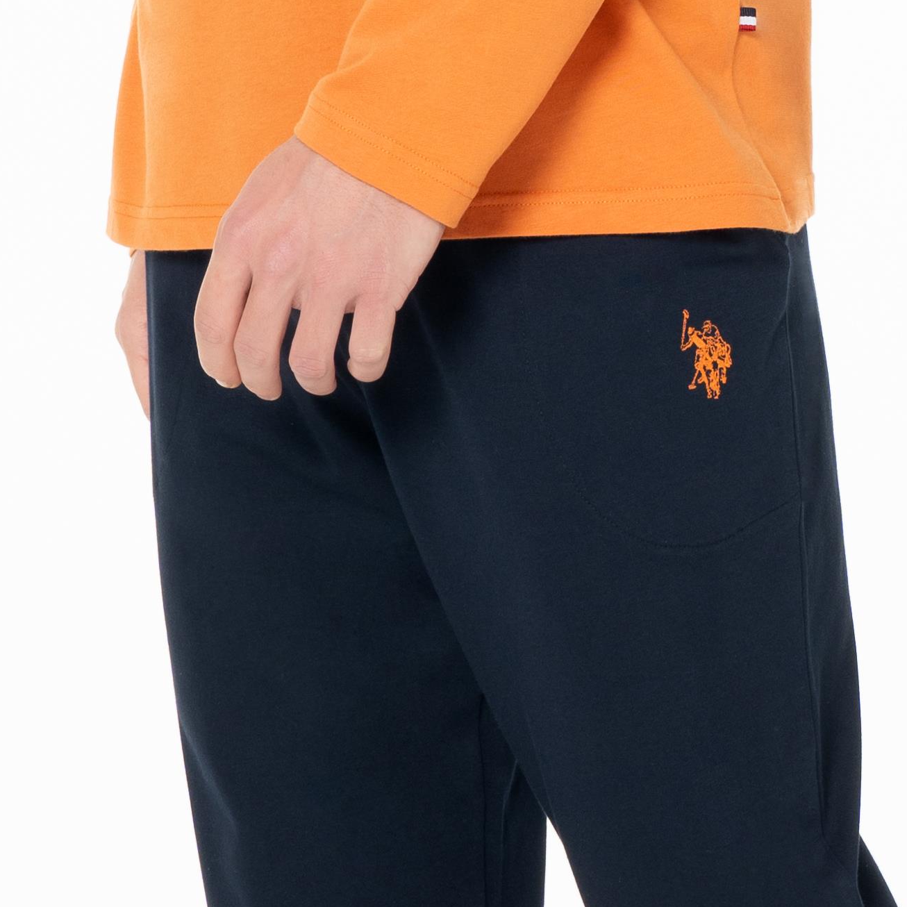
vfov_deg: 9.3
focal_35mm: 187
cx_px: 597
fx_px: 5543
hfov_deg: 9.3
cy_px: 243
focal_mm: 41
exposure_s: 1/160
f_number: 8
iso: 200
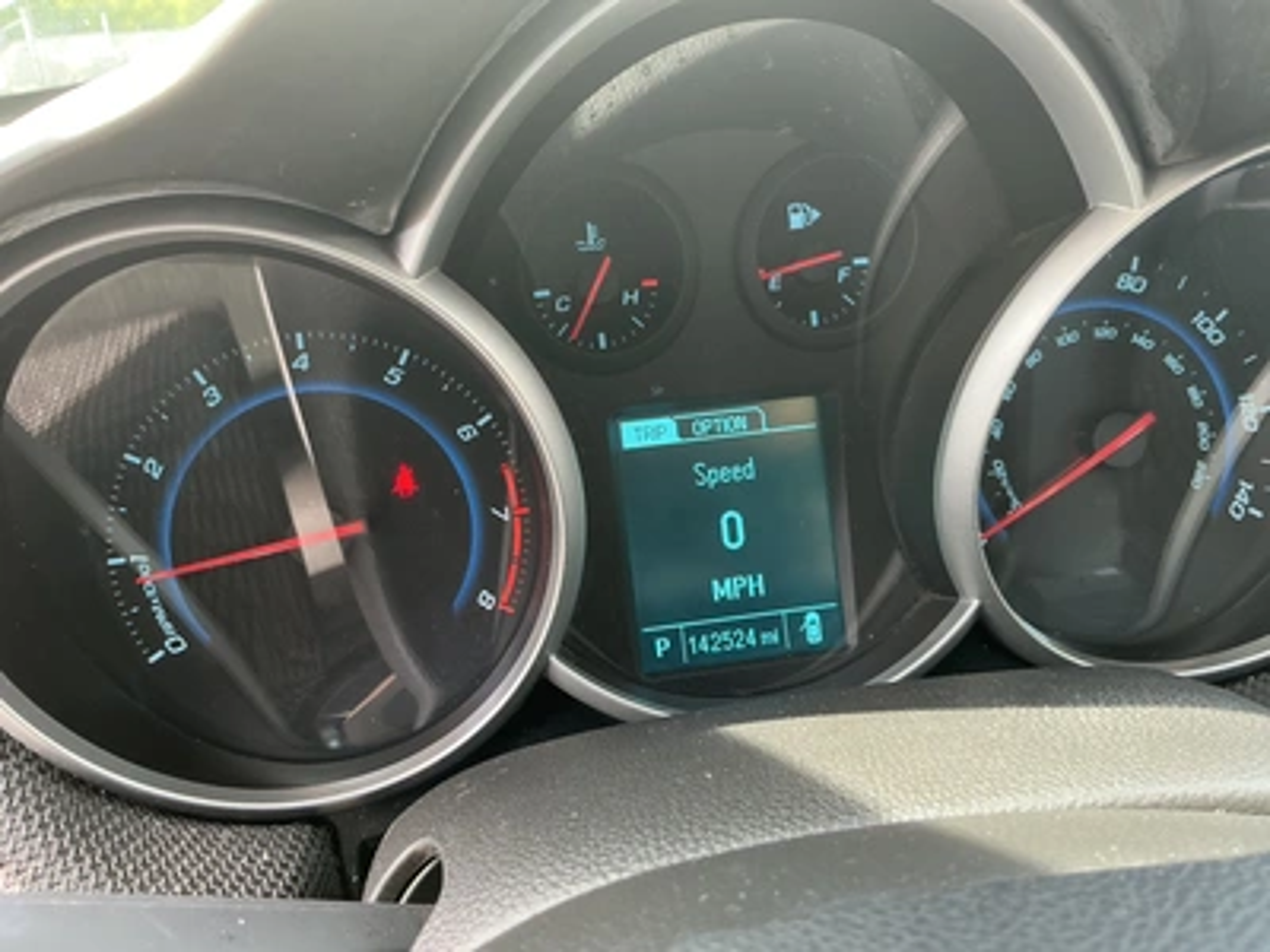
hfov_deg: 63.4
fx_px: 1027
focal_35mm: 28
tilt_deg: -23.8
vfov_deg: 49.7
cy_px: 476
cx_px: 635
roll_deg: +4.3
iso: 64
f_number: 1.8
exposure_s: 1/68
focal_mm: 3
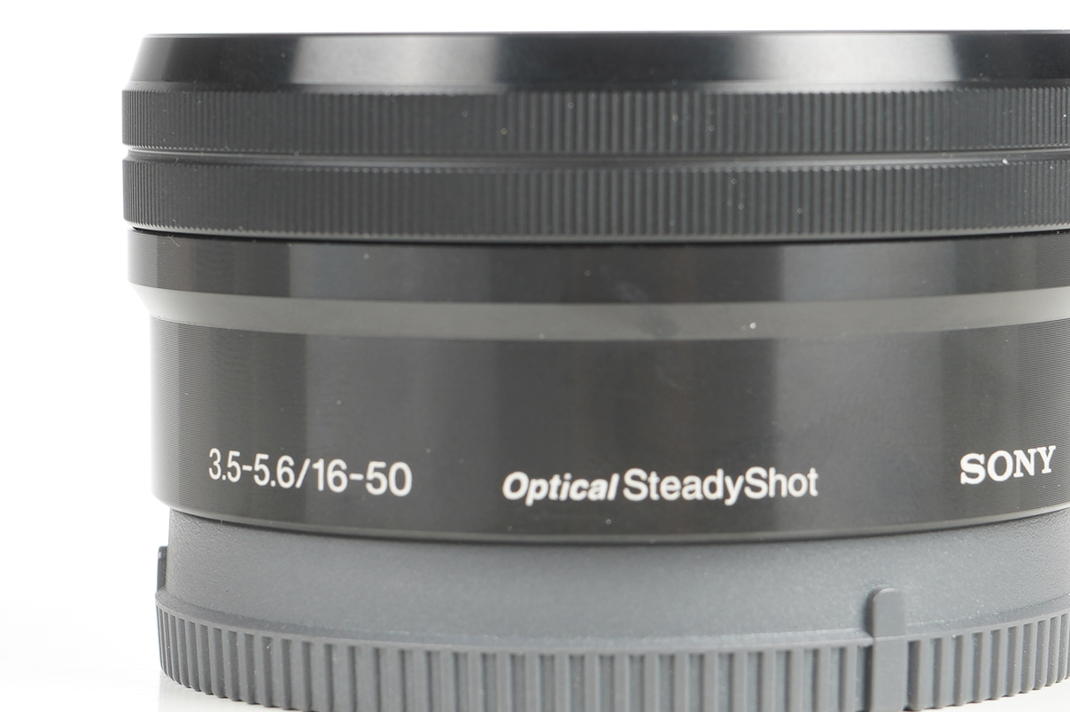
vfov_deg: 10.0
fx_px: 4068
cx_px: 622
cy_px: 379
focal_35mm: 137
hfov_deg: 15.0
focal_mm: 55
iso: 200
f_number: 11
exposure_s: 1/200
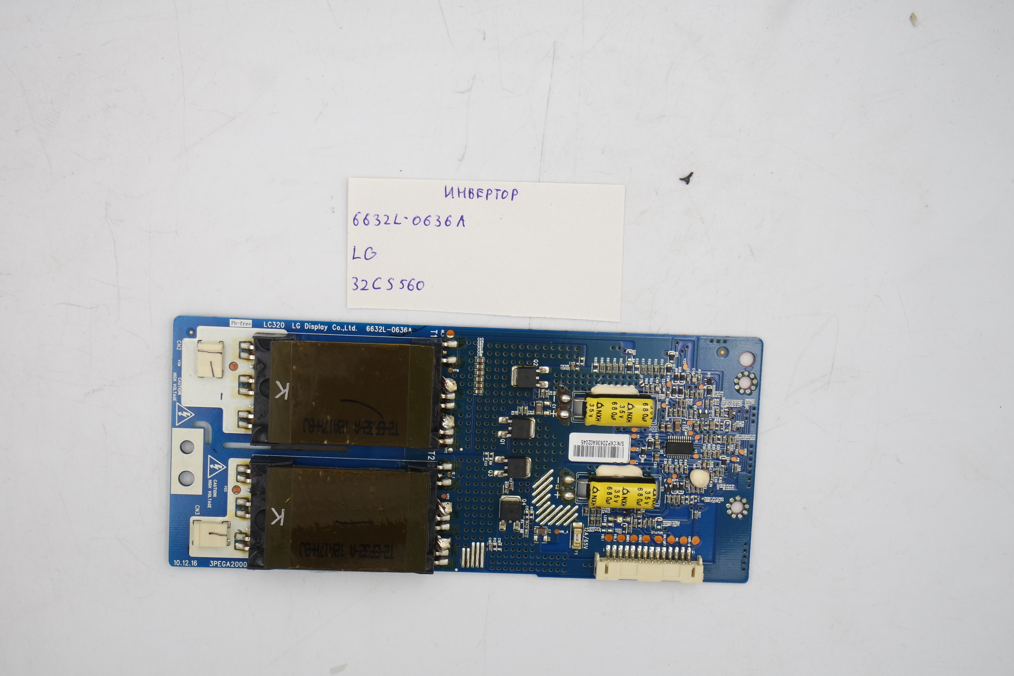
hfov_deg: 36.9
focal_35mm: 54
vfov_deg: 25.1
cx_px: 507
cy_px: 338
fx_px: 1521
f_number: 5
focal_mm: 20
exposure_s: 1/125
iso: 160
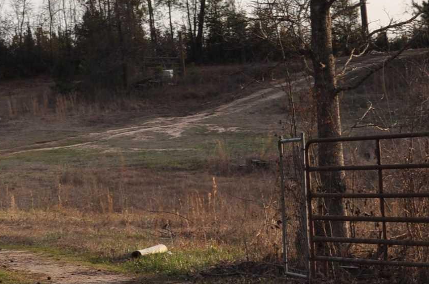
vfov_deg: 8.7
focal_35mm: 158
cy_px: 89
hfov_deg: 13.0
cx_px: 268
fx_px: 1878
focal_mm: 29
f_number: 8
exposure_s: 1/200
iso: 200
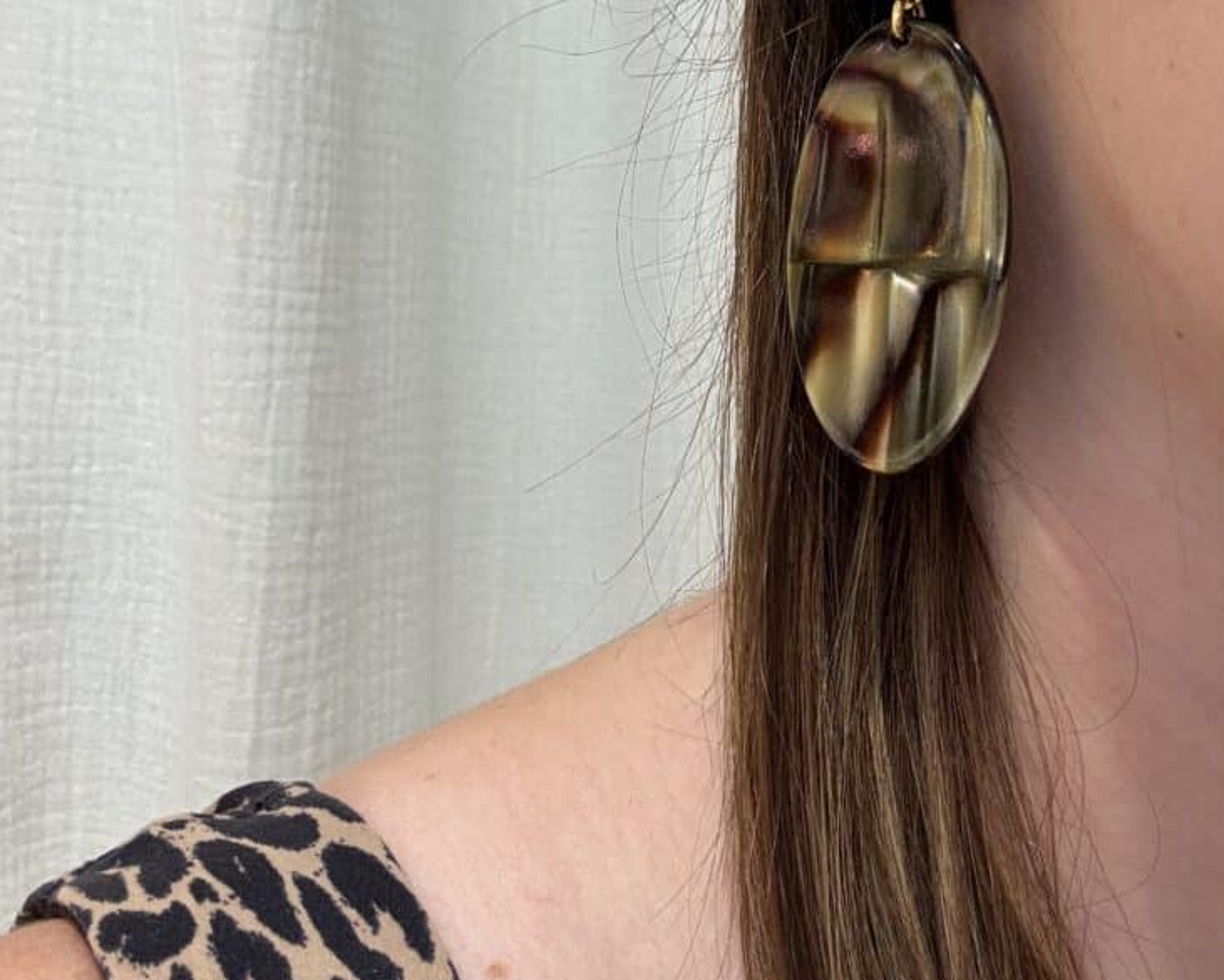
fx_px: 1485
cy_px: 295
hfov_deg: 44.8
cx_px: 601
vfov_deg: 36.0
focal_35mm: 41
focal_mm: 2.69
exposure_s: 1/100
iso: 80
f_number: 1.9
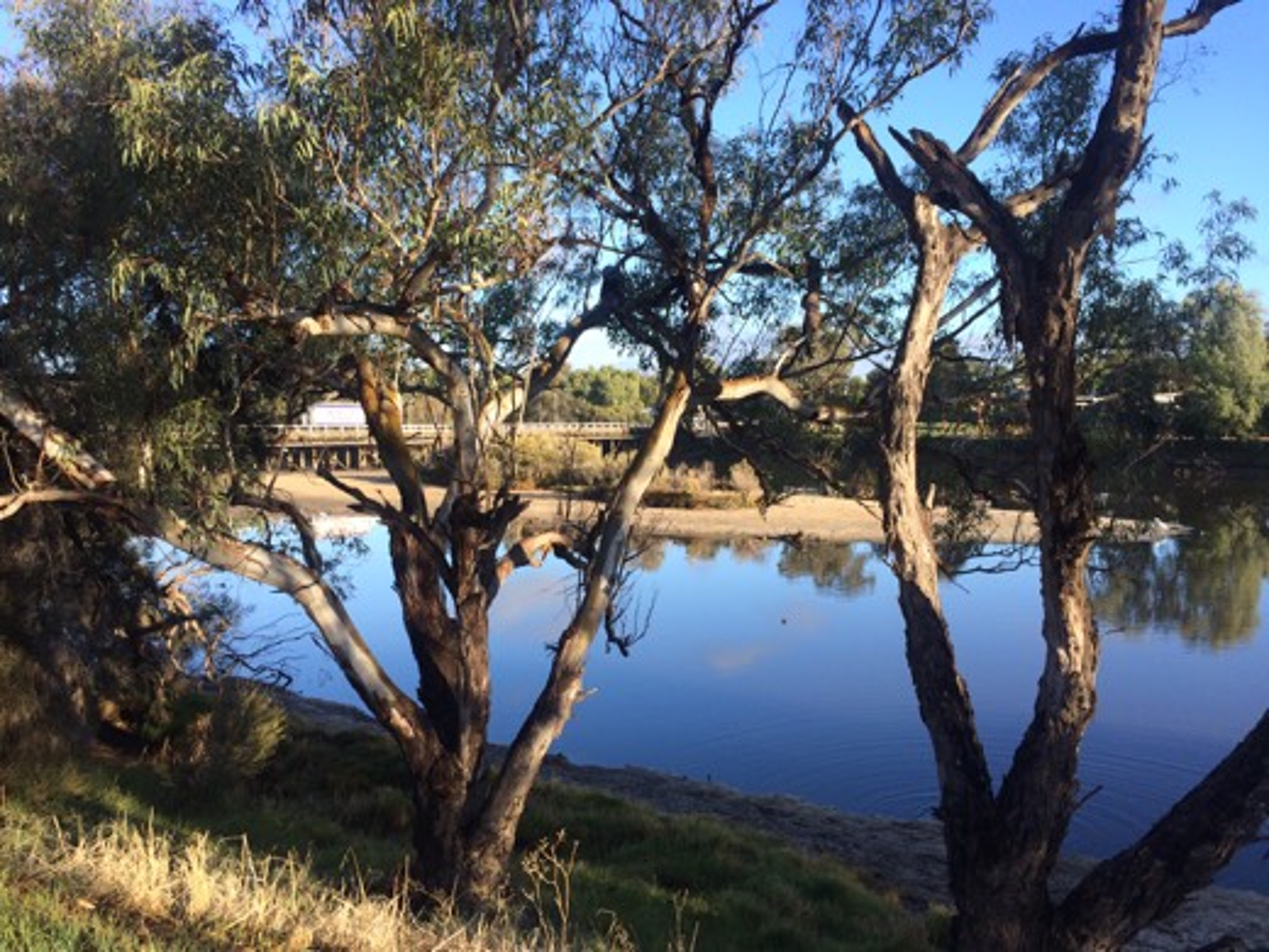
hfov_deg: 61.7
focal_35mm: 29
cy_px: 476
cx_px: 634
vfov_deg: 48.2
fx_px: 1063
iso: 40
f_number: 2.2
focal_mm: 4.15
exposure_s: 1/733
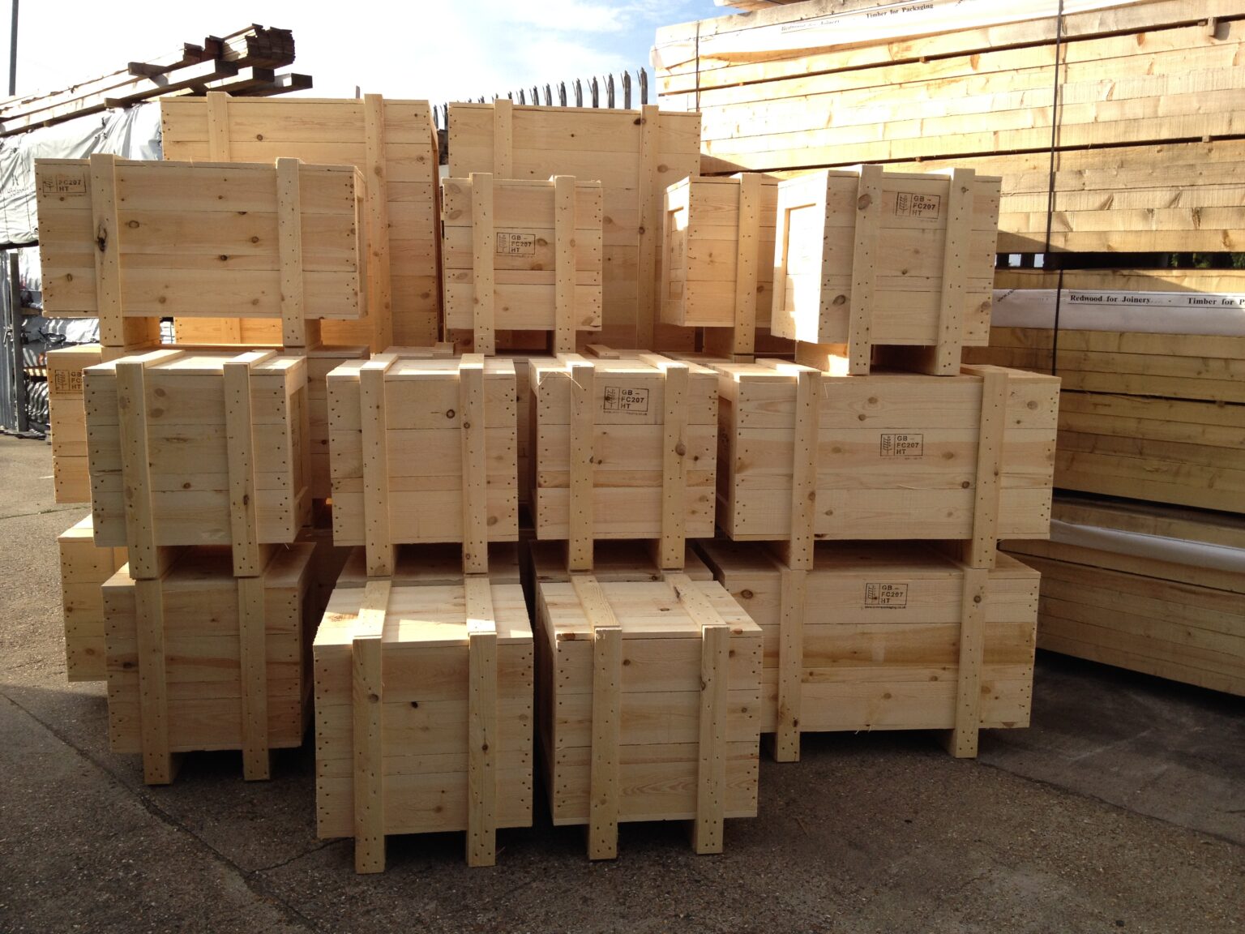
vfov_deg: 40.7
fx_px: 1259
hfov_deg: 52.6
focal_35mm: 35
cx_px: 622
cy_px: 467
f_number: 2.4
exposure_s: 1/951
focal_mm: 4.28
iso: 50
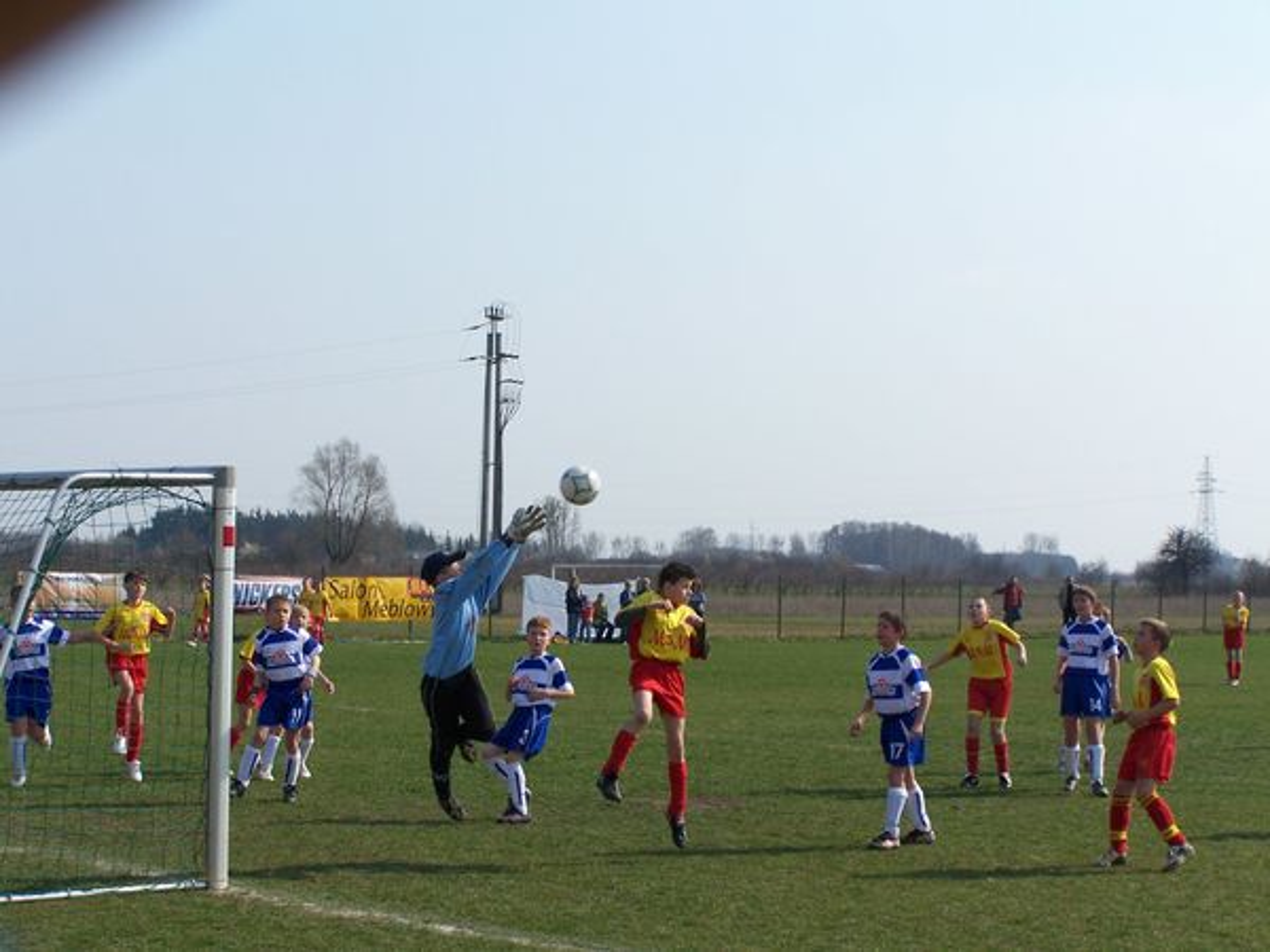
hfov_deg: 26.0
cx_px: 635
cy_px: 476
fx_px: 2752
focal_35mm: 75
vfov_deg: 19.6
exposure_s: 1/640
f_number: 4.5
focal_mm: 12.4
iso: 80
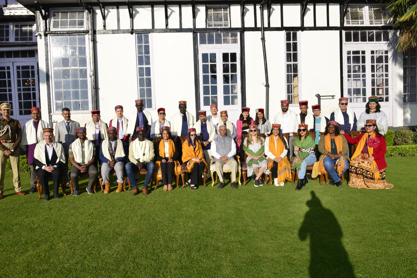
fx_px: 290
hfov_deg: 71.5
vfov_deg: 51.3
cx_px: 200
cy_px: 140
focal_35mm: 25
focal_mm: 24
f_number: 16
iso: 250
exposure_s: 1/125
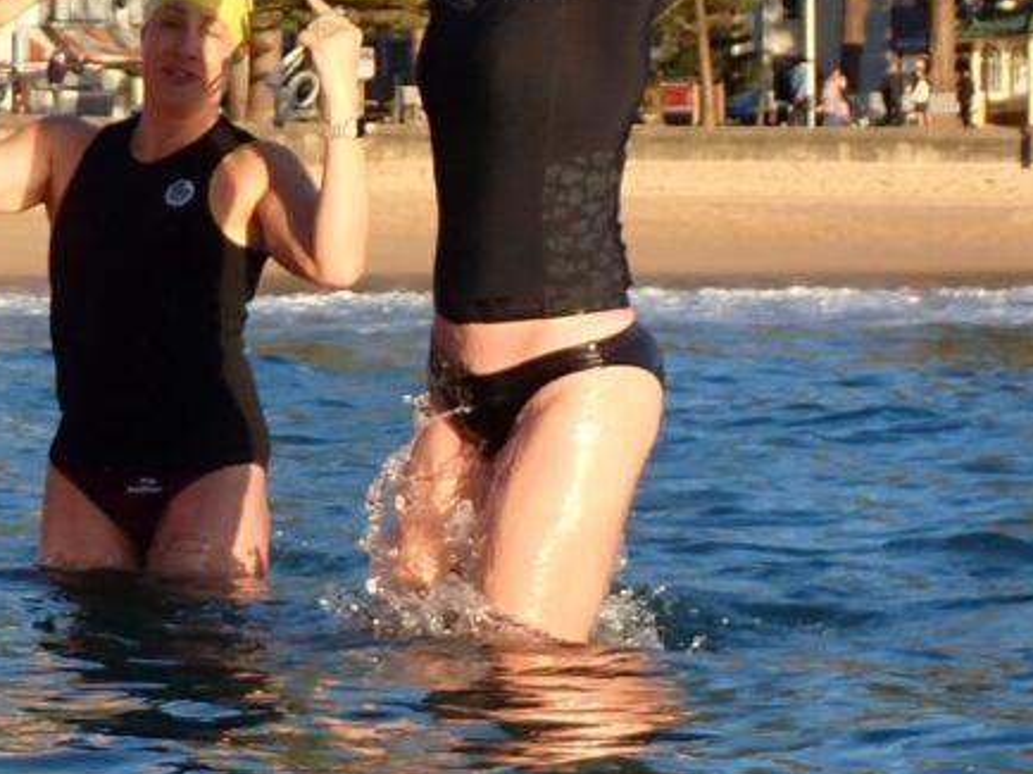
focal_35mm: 183
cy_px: 326
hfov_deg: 10.7
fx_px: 5458
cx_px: -105
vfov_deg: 8.1
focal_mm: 11.09
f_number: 3.6
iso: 200
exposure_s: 1/640
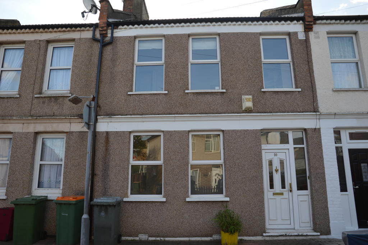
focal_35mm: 24
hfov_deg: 73.8
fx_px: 245
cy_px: 122
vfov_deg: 53.1
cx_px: 184
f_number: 6.3
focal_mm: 16
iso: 100
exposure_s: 1/160
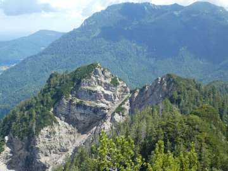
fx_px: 402
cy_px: 86
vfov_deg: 24.0
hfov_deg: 31.7
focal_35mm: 61
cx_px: 114
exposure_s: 1/250
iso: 80
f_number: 4.3
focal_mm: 10.9
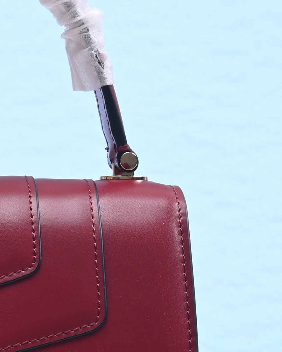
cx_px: 23
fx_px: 2003
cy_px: 241
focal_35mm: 192
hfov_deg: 8.0
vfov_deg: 10.0
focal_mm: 41
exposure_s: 1/2
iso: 100
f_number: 16
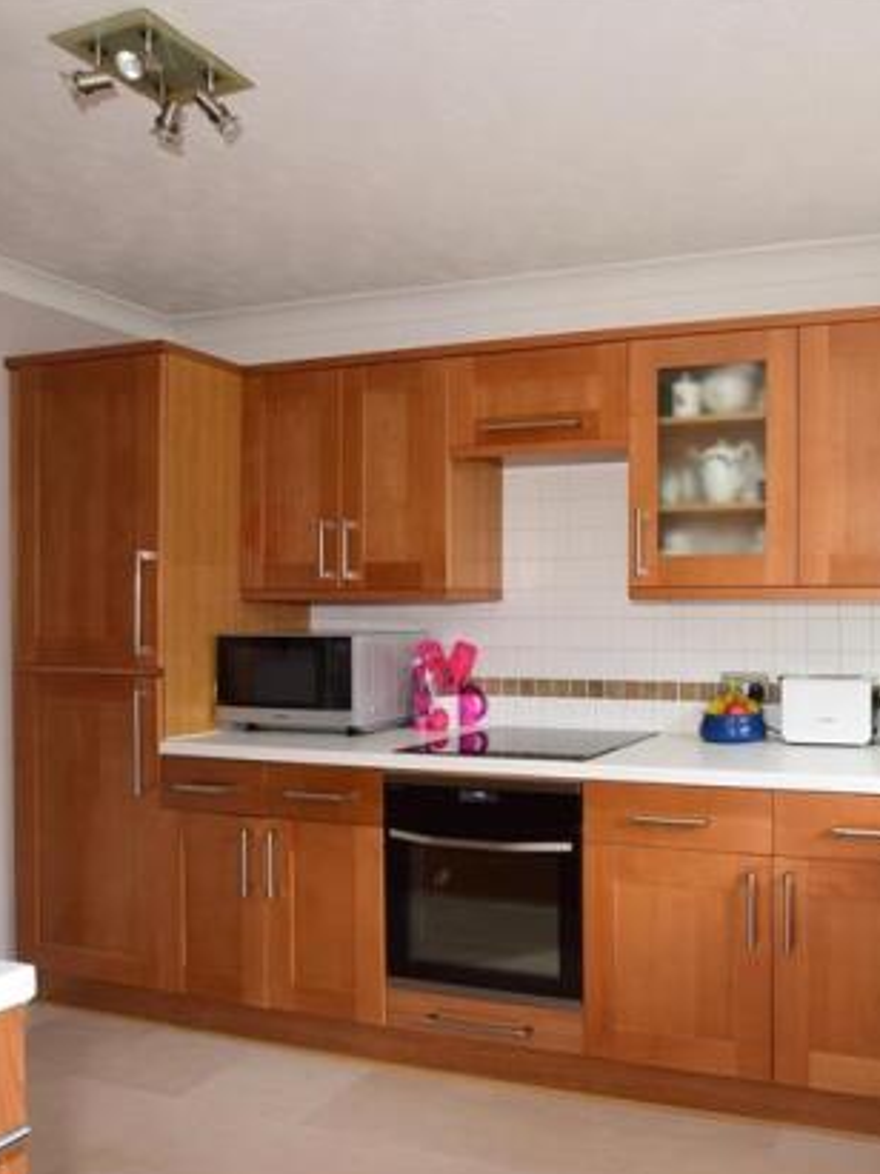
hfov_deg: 52.1
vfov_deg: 73.9
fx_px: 780
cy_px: 607
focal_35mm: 23
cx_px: 786
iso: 400
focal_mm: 10
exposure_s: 1/40
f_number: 5.6
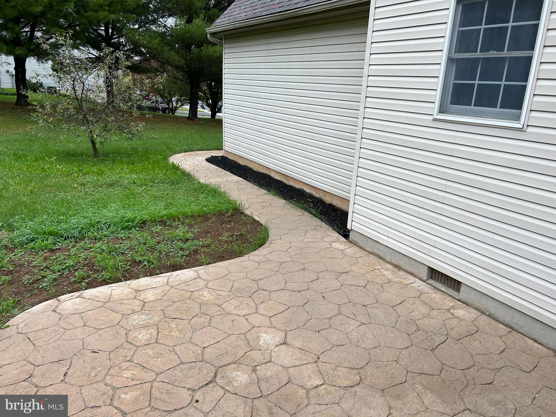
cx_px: 278
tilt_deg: -16.9
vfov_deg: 53.1
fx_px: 418
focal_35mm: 26
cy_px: 208
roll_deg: -1.8
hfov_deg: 67.3
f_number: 1.5
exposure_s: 1/516
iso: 50
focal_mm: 5.7
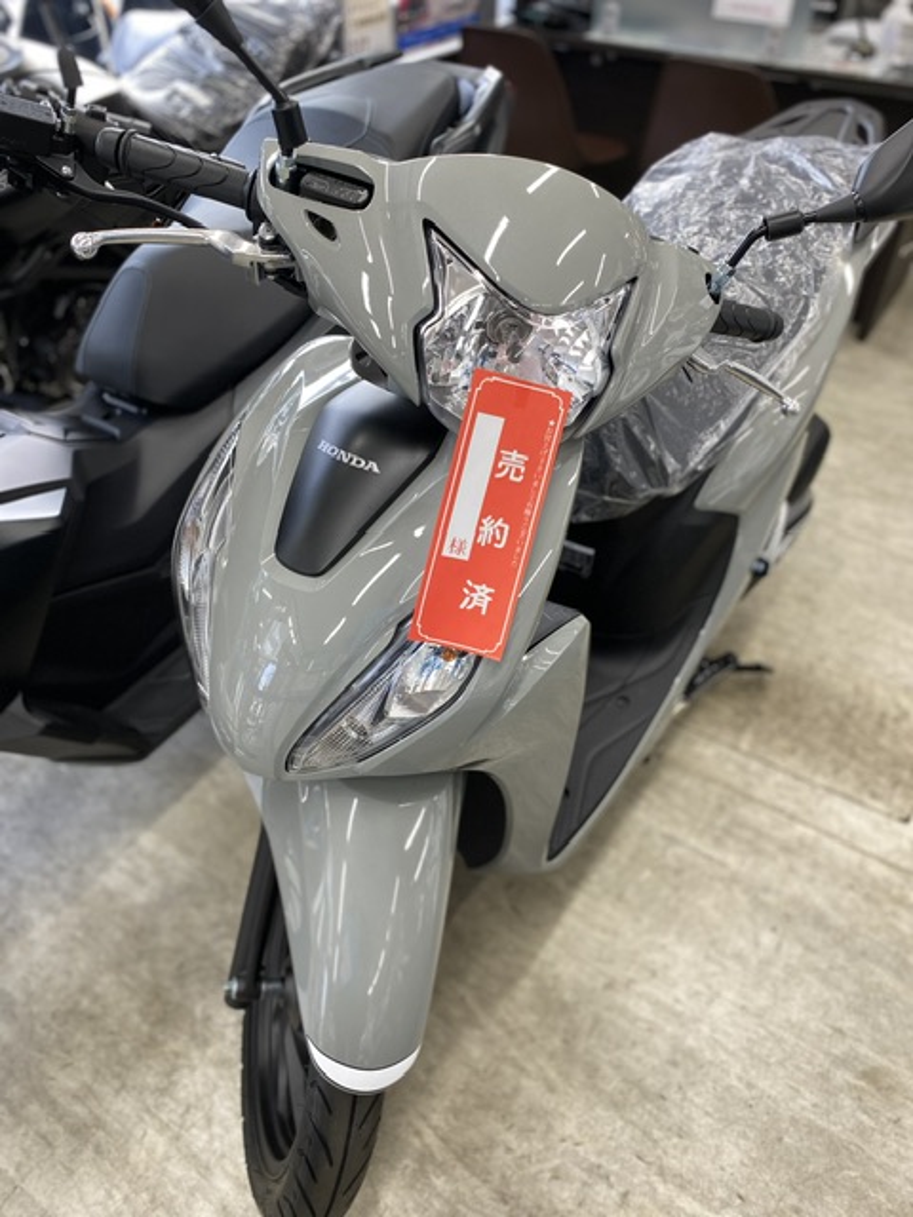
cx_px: 456
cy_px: 608
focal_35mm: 26
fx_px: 914
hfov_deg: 53.1
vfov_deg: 67.3
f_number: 1.8
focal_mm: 4.25
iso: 80
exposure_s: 1/100
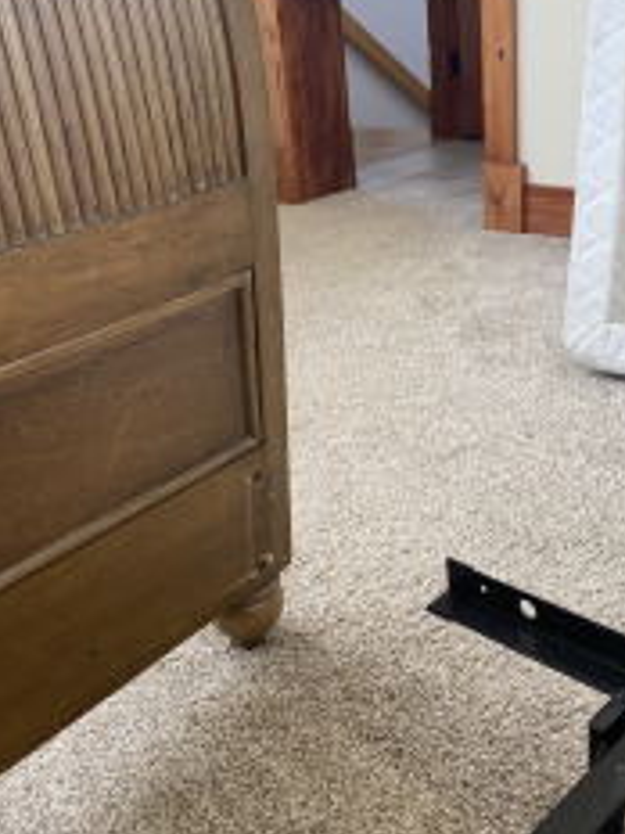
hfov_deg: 35.0
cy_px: 431
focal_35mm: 41
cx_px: 370
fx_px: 987
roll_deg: +5.3
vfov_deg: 45.8
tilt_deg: -24.8
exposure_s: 1/121
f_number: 1.8
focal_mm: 4.25
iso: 64
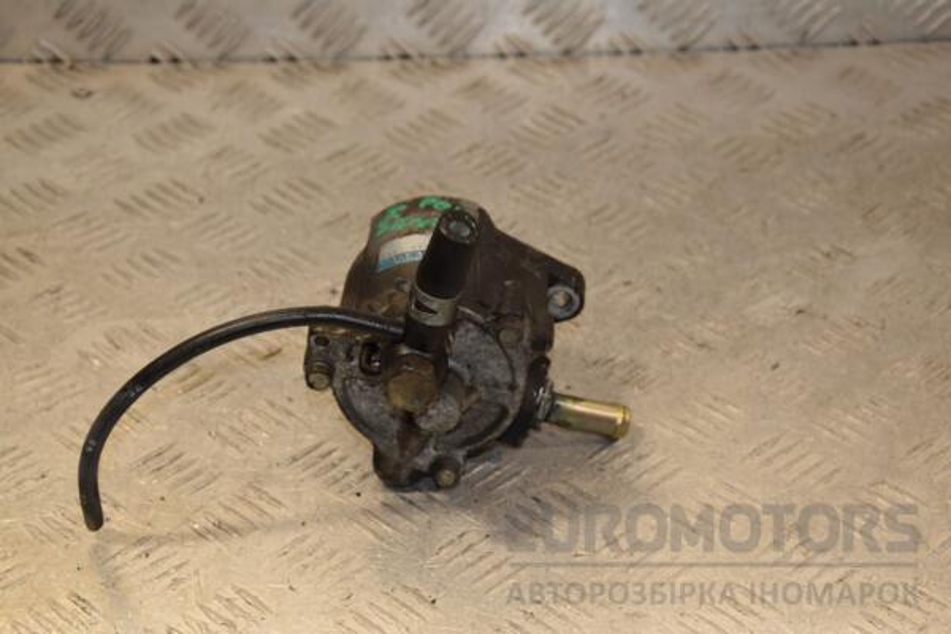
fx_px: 2457
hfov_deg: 21.9
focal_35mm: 93
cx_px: 476
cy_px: 317
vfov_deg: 14.7
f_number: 7.1
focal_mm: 62
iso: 800
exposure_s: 1/200
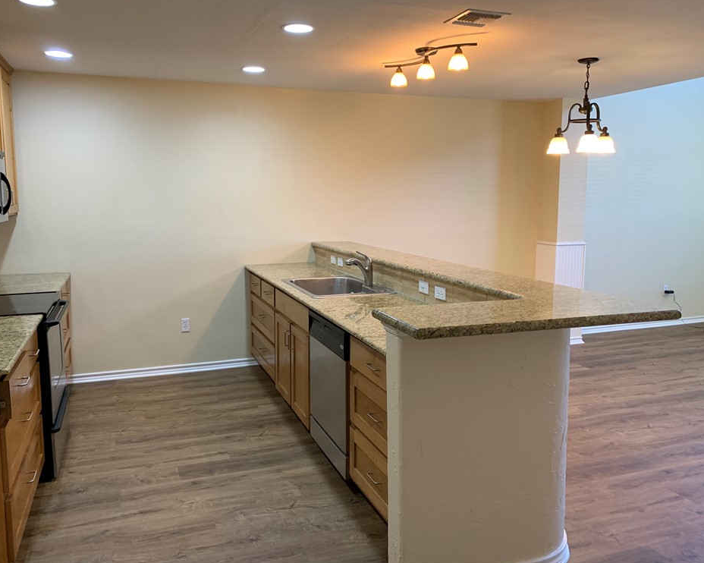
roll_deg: -0.3
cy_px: 275
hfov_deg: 62.2
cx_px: 331
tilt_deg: -8.0
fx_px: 583
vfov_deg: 51.5
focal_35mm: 28
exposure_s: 1/60
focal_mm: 4.25
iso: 100
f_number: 1.8
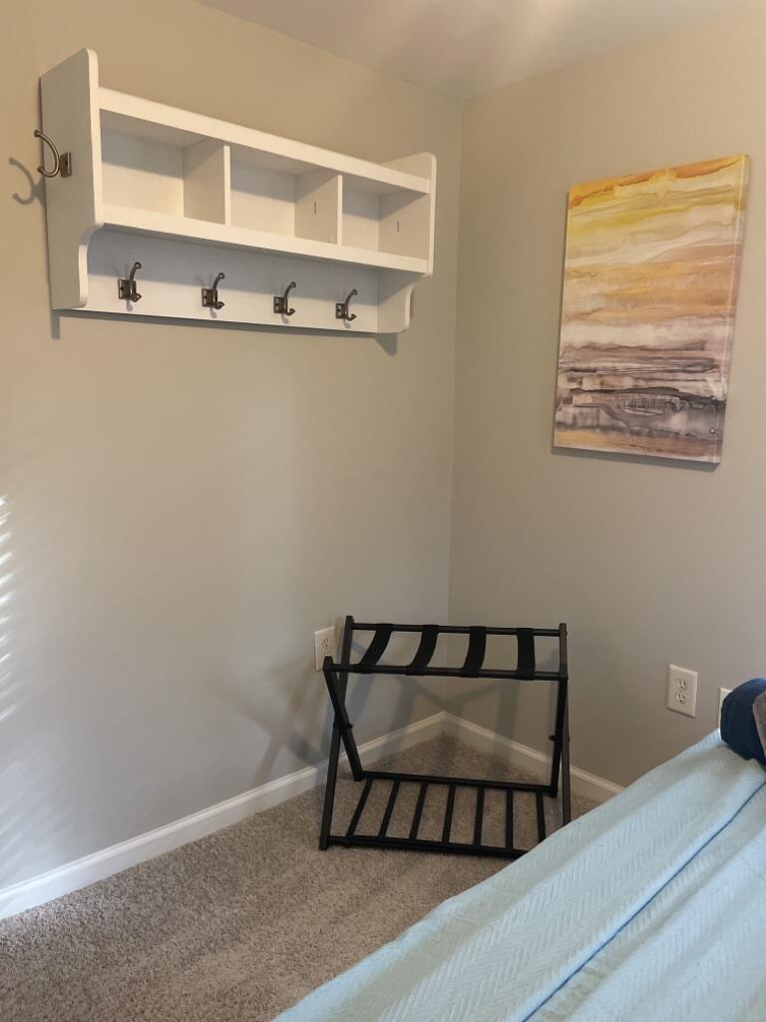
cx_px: 383
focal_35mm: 26
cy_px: 511
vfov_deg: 67.3
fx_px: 767
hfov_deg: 53.1
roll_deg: -1.0
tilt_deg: -9.5
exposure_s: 1/60
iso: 400
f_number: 1.6
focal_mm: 4.2
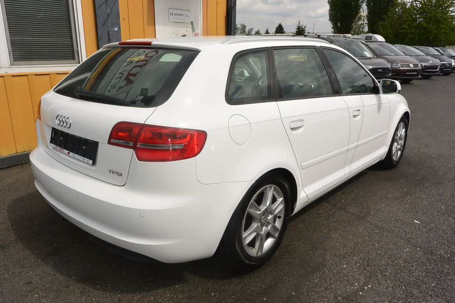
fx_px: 341
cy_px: 152
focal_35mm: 27
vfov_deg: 47.9
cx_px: 228
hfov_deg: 67.4
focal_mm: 10
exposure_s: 1/250
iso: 160
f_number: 13
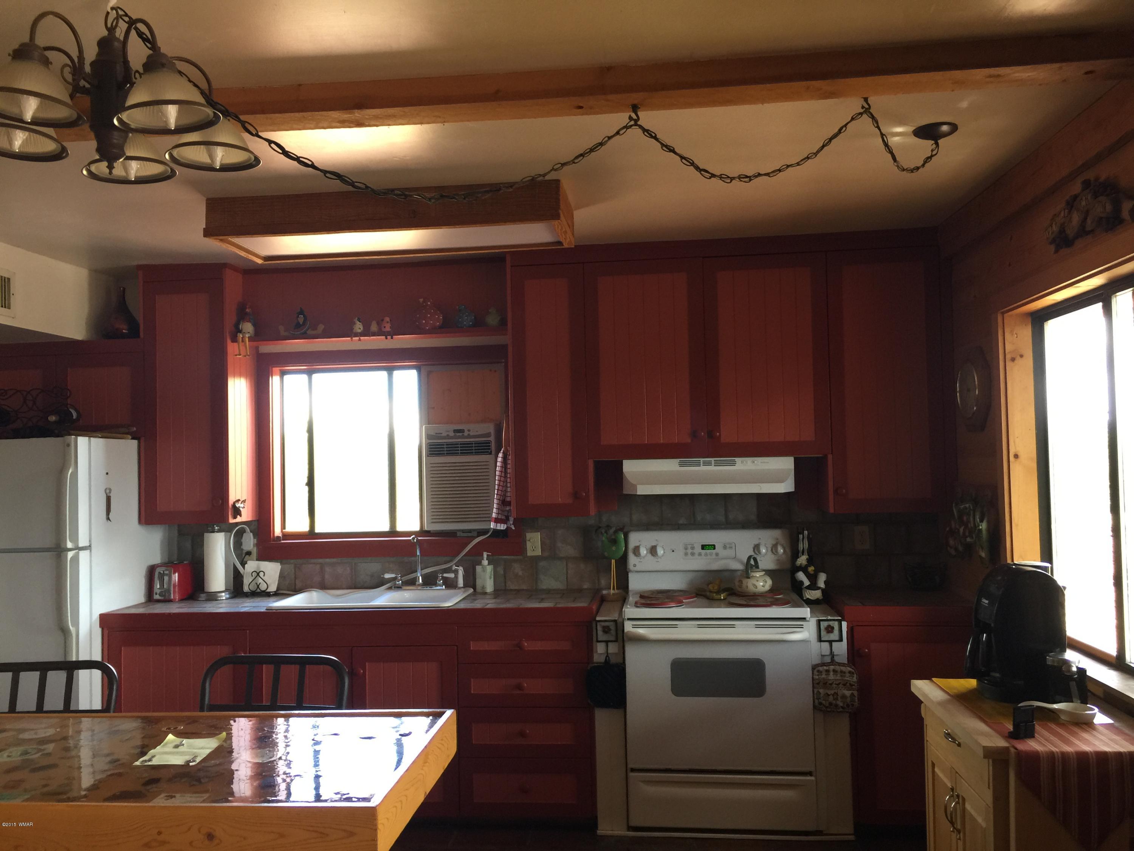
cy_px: 426
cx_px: 567
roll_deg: +0.6
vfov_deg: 48.2
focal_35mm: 29
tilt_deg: +3.0
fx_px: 950
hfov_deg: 61.7
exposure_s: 1/15
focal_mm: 4.15
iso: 40
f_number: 2.2
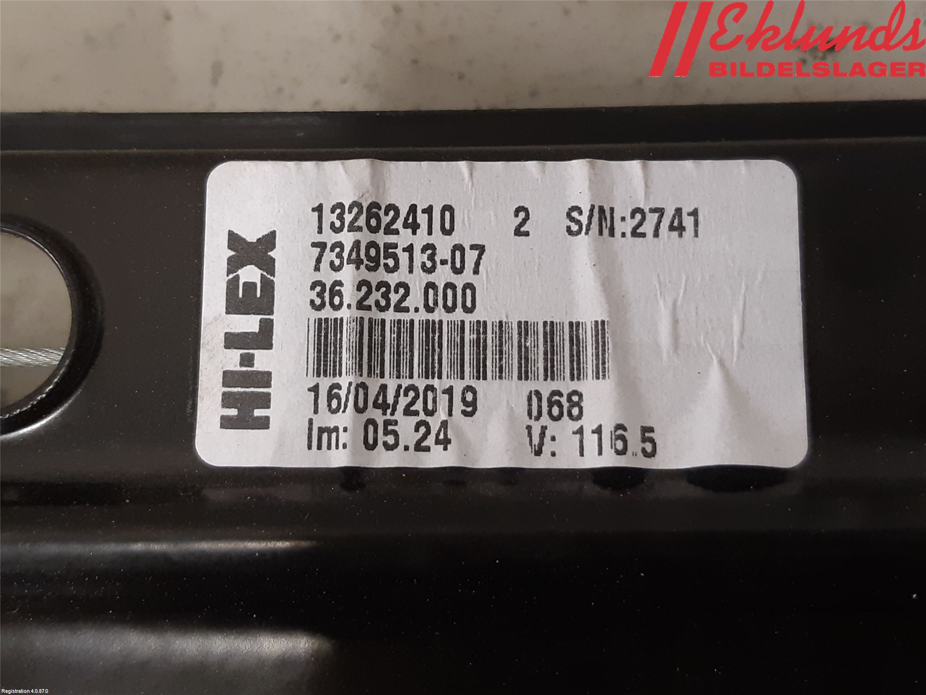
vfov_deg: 53.1
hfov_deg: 67.3
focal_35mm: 26
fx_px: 696
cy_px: 348
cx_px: 463
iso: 200
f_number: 1.7
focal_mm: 3.93
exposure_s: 1/50
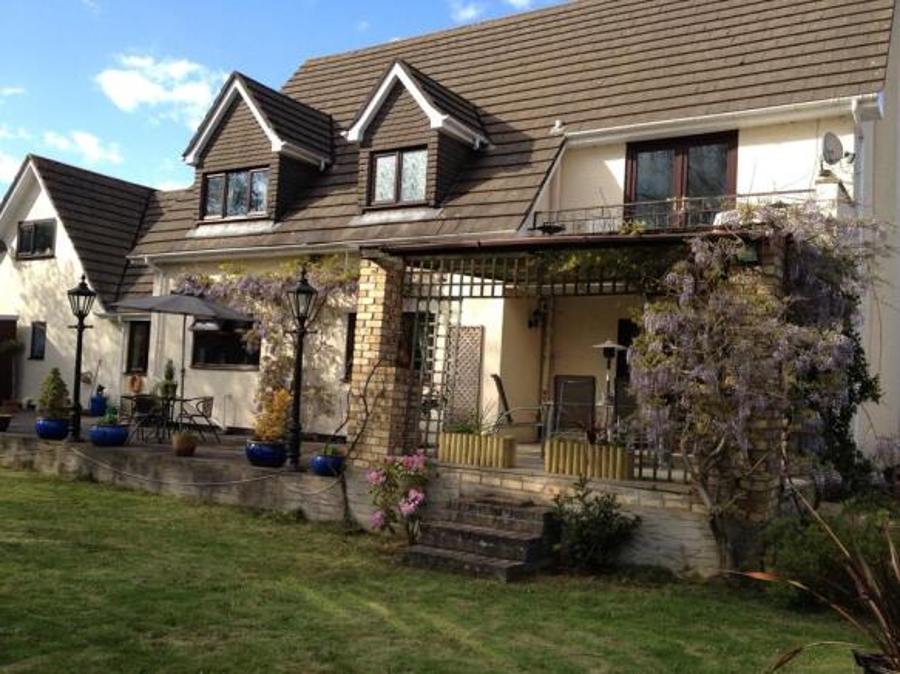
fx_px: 910
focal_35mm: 35
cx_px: 450
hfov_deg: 52.6
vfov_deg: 40.7
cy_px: 337
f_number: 2.4
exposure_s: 1/649
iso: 64
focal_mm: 4.28
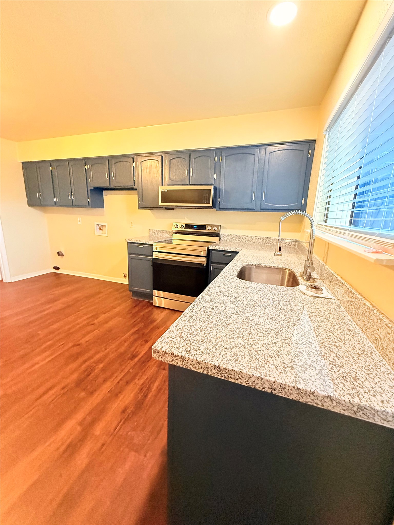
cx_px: 197
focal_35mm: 14
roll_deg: -2.2
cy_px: 262
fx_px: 212
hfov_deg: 85.7
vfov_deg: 102.1
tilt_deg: -12.8
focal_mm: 2.22
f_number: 2.2
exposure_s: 1/60
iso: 800
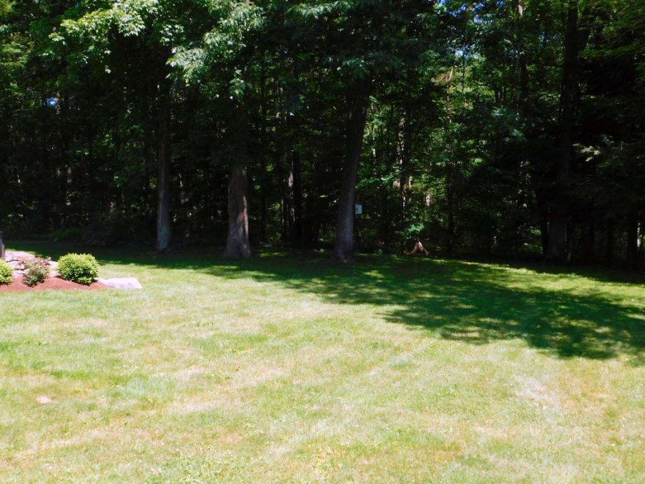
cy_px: 242
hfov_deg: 51.4
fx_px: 671
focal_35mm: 36
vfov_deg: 39.7
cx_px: 322
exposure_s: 1/500
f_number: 3.5
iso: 125
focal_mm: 6.3
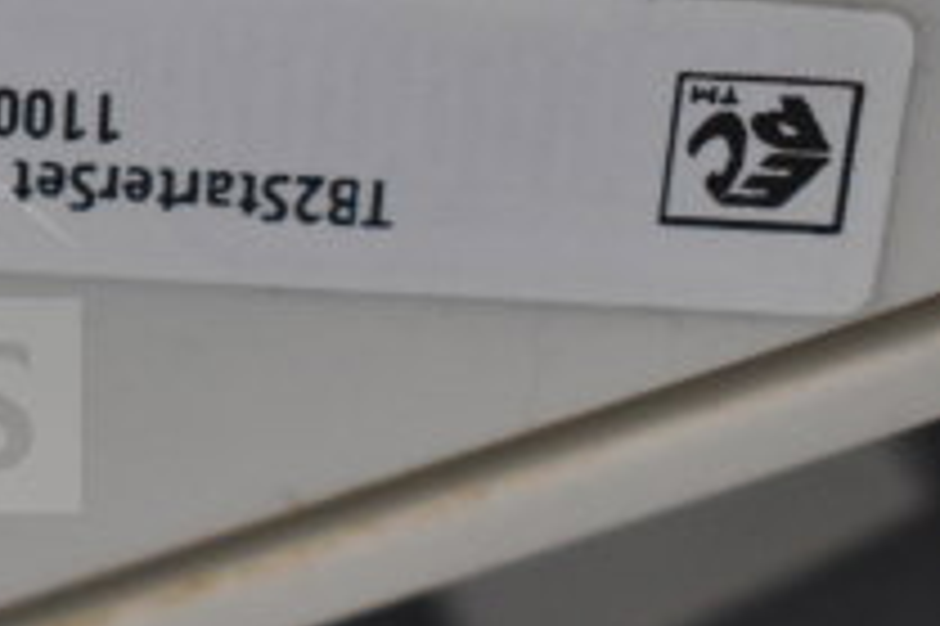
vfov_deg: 6.9
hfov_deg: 10.1
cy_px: 155
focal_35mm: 197
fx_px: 5152
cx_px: -427
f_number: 5
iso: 2000
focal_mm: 45
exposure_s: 1/80
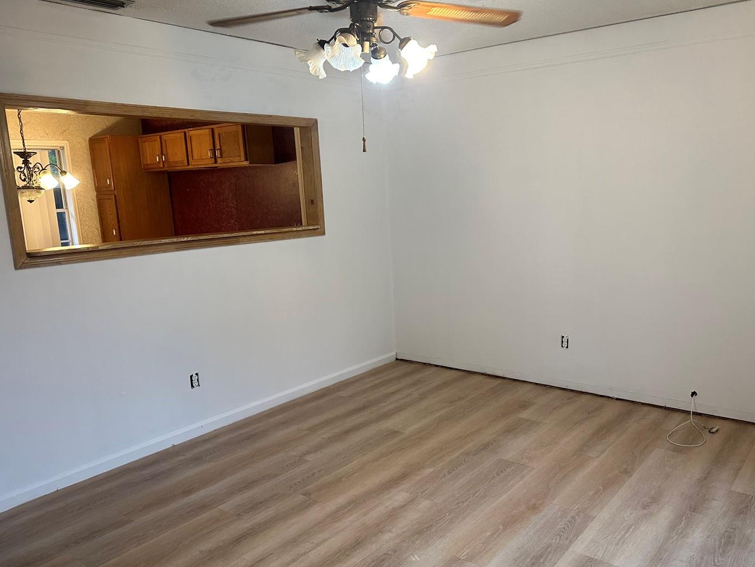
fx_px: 611
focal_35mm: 28
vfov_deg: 49.7
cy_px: 303
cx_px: 421
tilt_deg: -10.9
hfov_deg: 63.2
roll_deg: +2.5
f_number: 1.78
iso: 160
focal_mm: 6.86
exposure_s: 1/120
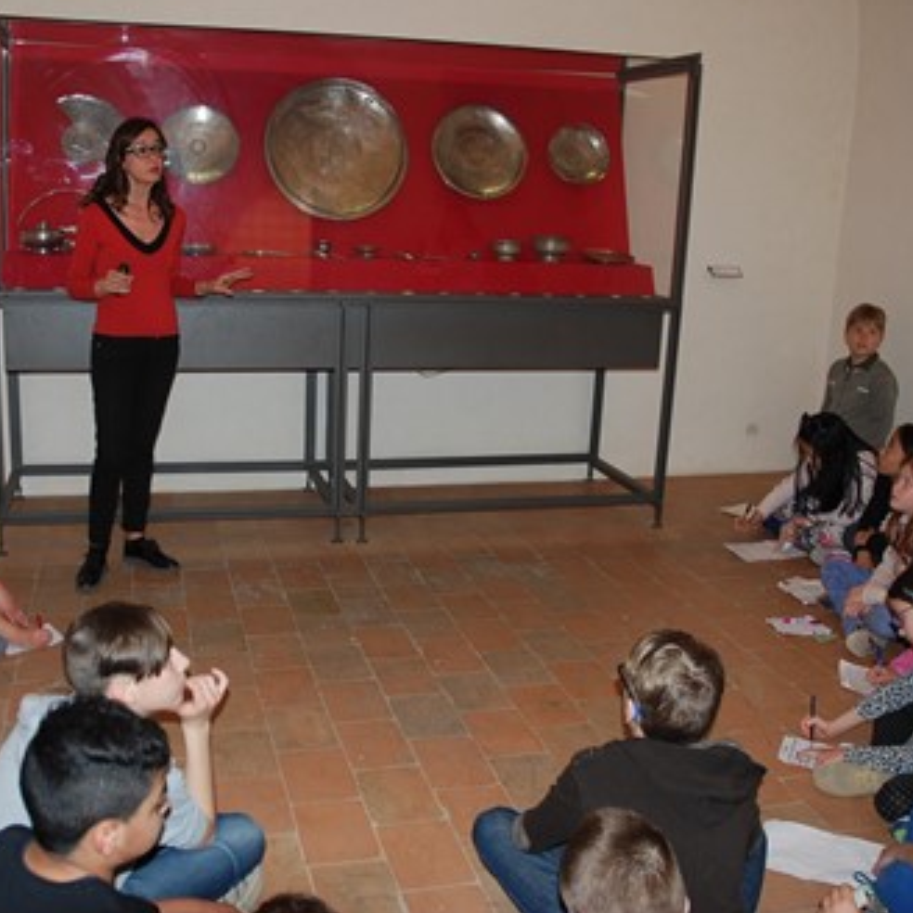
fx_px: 1044
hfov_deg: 46.8
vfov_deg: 47.2
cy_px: 450
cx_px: 348
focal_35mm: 35
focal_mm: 18
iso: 200
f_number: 3.5
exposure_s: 1/60
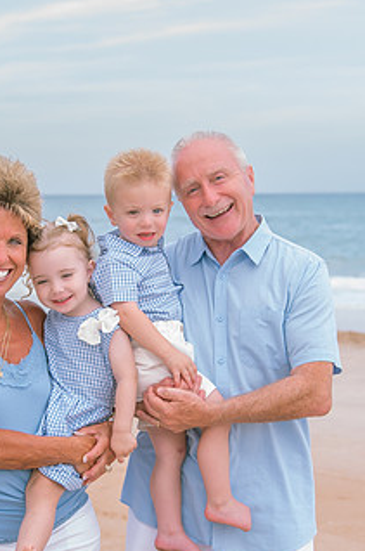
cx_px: 132
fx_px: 1739
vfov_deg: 18.0
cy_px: 327
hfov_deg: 12.0
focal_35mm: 114
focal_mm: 48
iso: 500
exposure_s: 1/250
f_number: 4
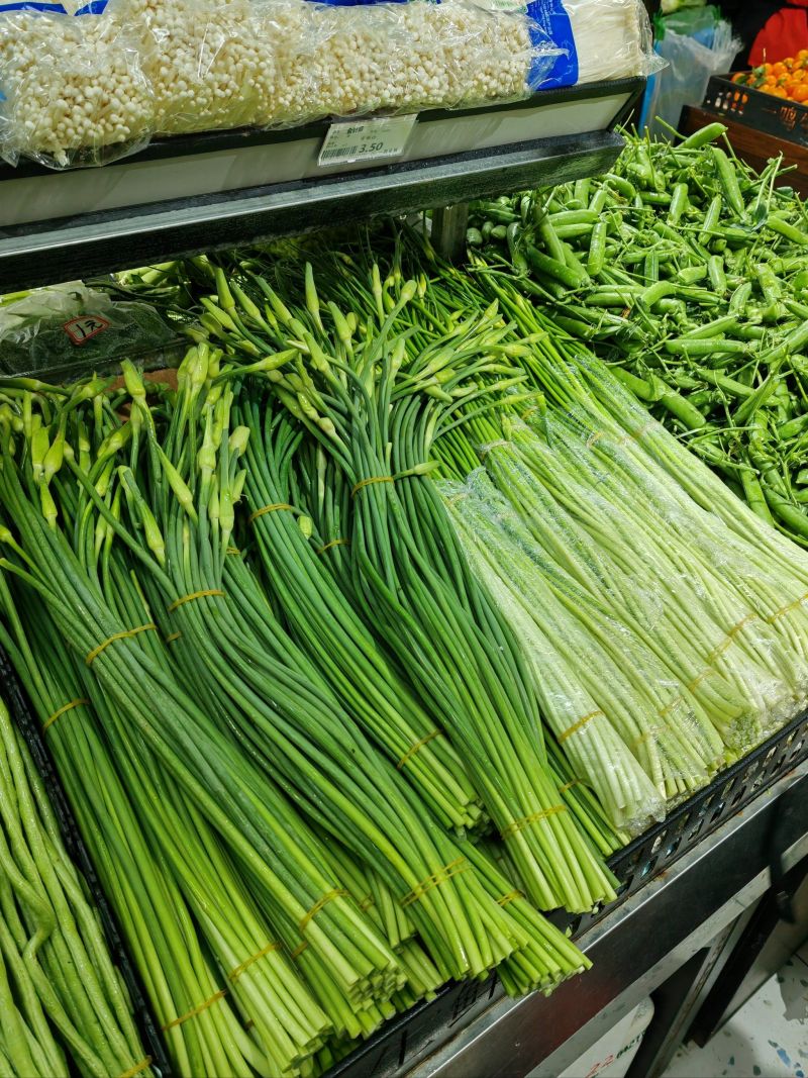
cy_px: 539
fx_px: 934
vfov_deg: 60.0
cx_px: 404
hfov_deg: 46.8
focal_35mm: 30
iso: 160
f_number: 1.9
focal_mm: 6.12
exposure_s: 1/100
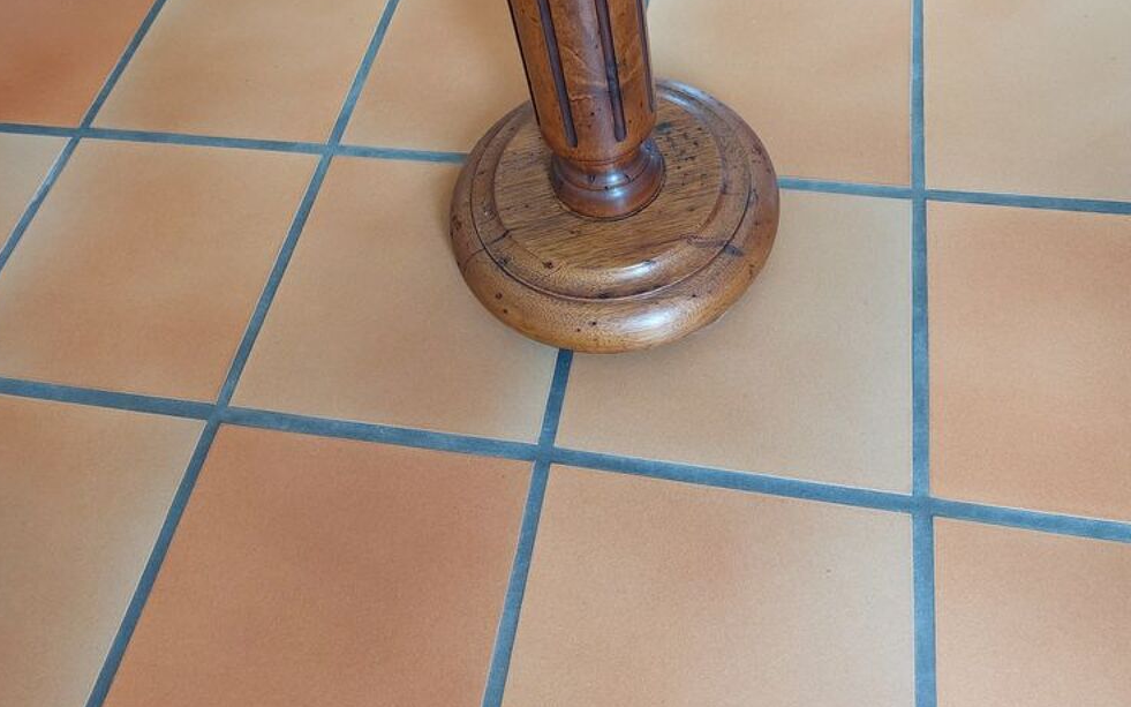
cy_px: 94
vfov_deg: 33.8
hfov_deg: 54.0
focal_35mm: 36
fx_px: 1110
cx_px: 564
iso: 200
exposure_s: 1/50
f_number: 1.8
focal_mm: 5.23
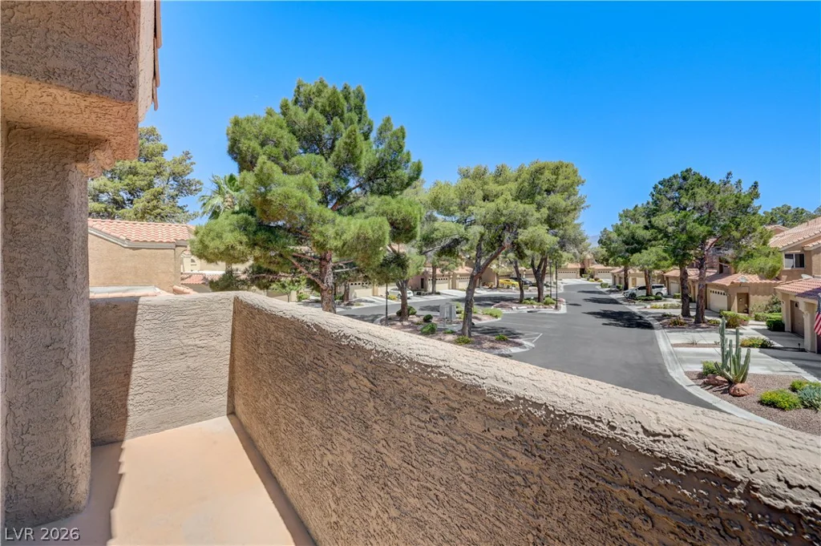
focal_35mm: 14
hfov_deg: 104.3
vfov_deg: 81.1
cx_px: 410
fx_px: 319
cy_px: 273
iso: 800
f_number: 10
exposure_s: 1/1000
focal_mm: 14
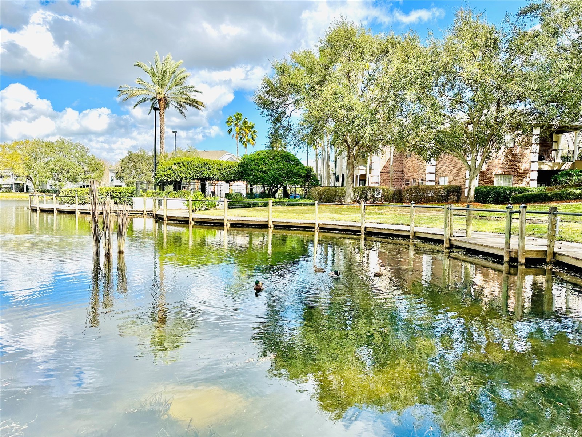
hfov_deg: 71.6
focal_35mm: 24
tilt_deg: -2.7
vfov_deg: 56.8
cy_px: 218
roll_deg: -1.0
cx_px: 291
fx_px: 404
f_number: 1.78
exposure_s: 1/2660
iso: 80
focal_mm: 6.86
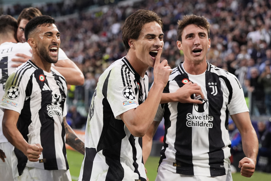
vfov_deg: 16.3
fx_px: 632
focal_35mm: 84
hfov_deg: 24.2
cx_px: 136
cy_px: 90
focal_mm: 84
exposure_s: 1/1250
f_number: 3.5
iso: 2000
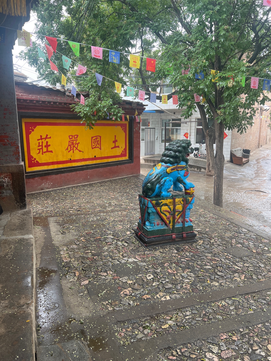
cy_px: 180
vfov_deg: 67.3
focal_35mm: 26
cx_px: 136
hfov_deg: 53.1
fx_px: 271
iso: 50
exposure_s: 1/139
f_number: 1.5
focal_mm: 5.7
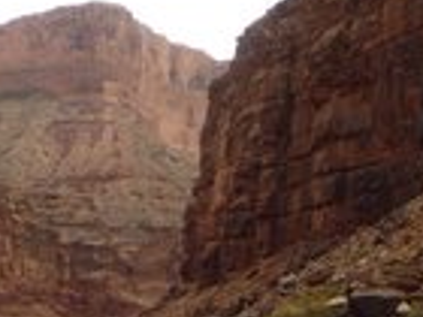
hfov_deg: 22.6
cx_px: 118
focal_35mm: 86
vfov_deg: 16.9
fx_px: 1051
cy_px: 305
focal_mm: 4.4
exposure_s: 1/500
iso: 100
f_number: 3.5
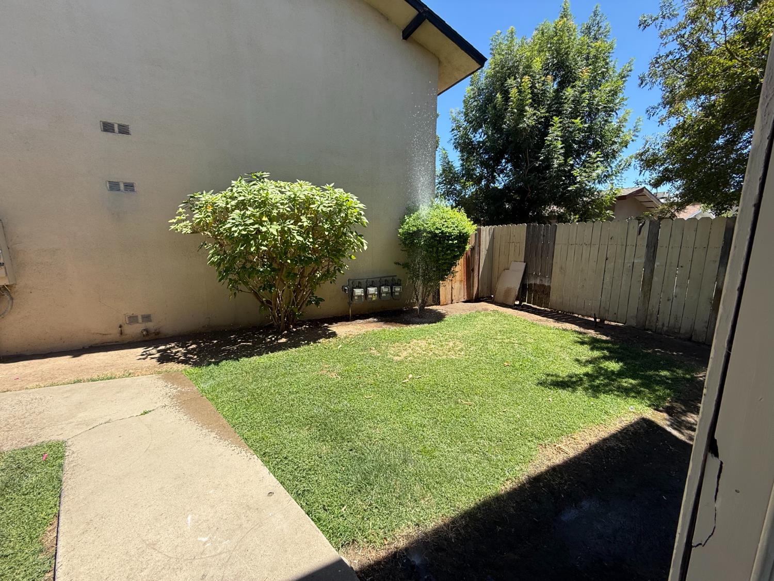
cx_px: 387
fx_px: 313
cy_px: 290
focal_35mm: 14
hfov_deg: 102.1
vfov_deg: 85.7
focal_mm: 2.22
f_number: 2.2
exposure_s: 1/734
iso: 50
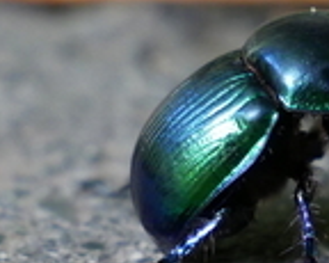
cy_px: 223
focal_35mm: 489
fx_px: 4758
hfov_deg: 4.0
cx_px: 318
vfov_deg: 3.2
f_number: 5.6
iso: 1600
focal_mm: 60
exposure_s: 1/125
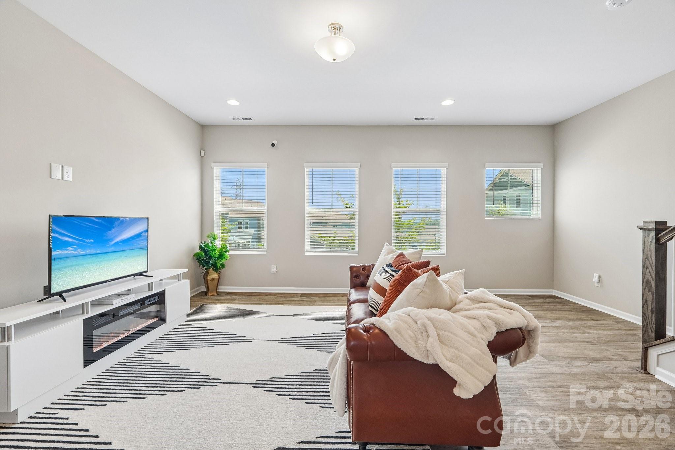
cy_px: 225
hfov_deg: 100.4
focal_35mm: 15
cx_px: 338
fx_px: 281
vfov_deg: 77.3
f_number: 8
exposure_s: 1/30
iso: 200
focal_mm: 10
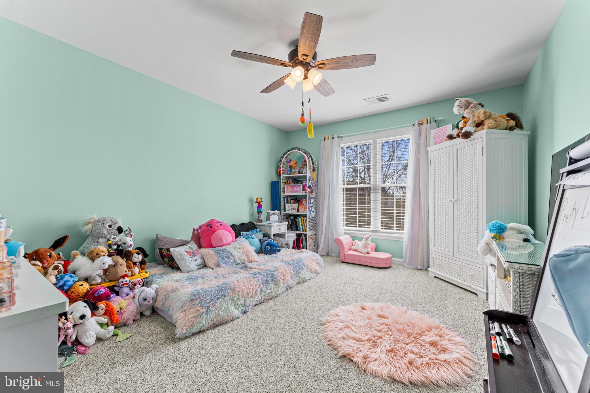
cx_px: 295
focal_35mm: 14
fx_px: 229
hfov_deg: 104.3
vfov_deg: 81.2
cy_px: 196
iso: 250
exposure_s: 1/10
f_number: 9
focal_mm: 14
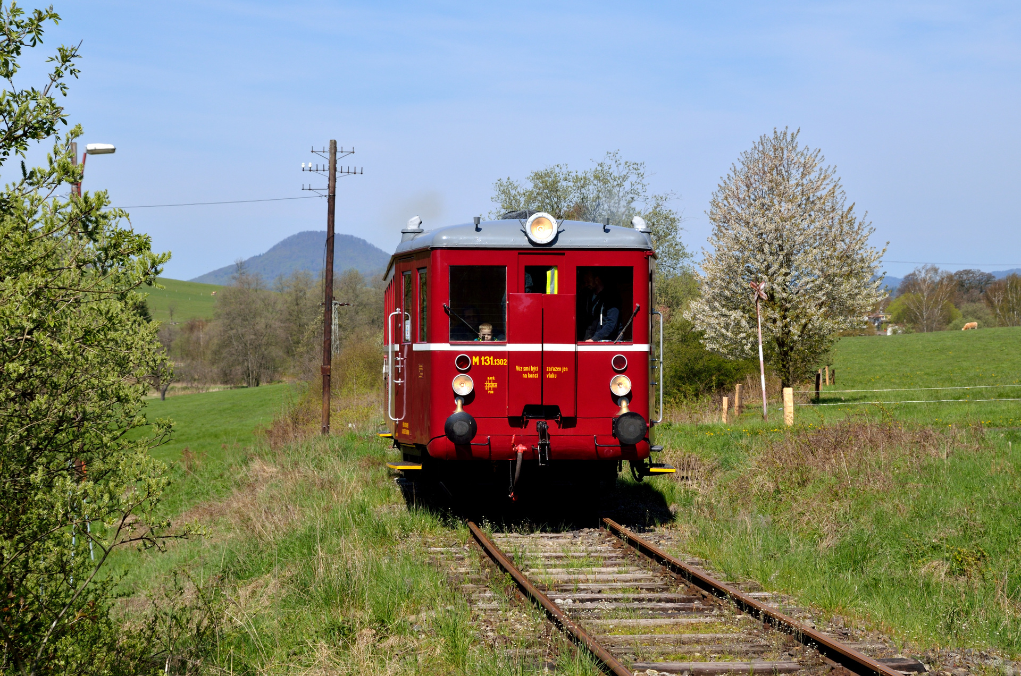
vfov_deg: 19.6
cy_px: 338
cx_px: 510
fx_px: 1953
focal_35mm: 69
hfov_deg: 29.3
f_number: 8
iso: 160
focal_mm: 46
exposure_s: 1/640
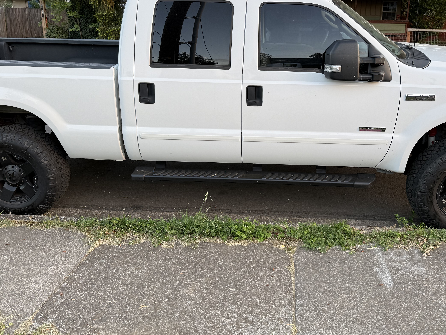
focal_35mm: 33
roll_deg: -0.2
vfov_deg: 42.6
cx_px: 251
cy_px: 126
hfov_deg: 55.2
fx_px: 425
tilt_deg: -13.9
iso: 80
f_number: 1.78
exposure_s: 1/121
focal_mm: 6.76
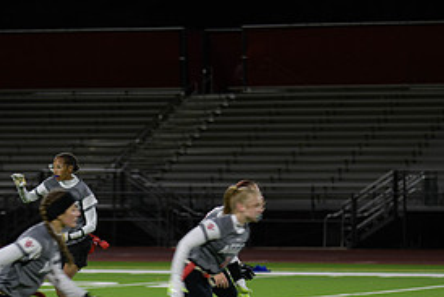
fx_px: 2924
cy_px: 301
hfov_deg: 8.7
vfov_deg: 5.8
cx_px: 143
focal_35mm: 237
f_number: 2.8
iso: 640
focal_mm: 112
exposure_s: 1/200
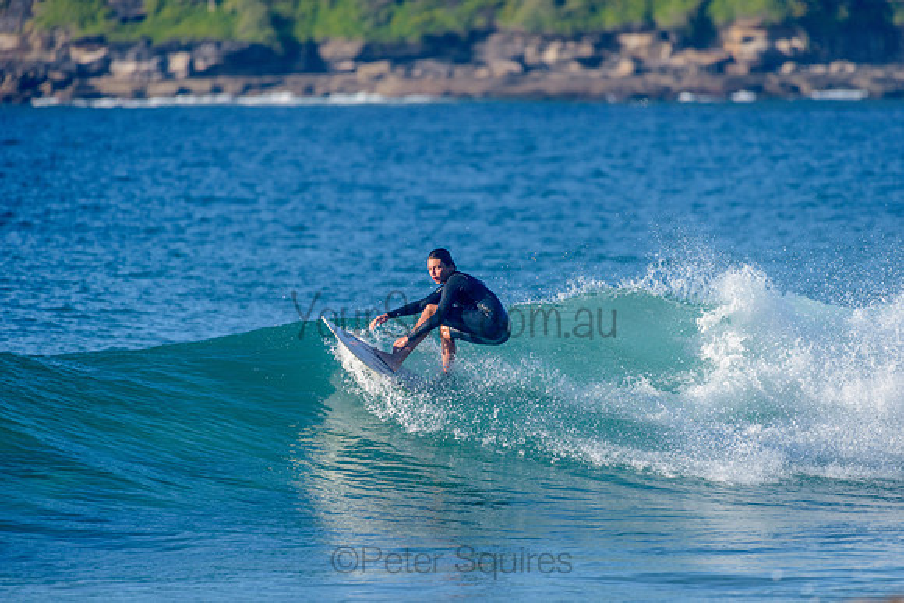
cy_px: 302
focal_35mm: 500
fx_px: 12565
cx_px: 452
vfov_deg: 2.7
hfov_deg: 4.1
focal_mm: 500
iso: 280
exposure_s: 1/2000
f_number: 5.6
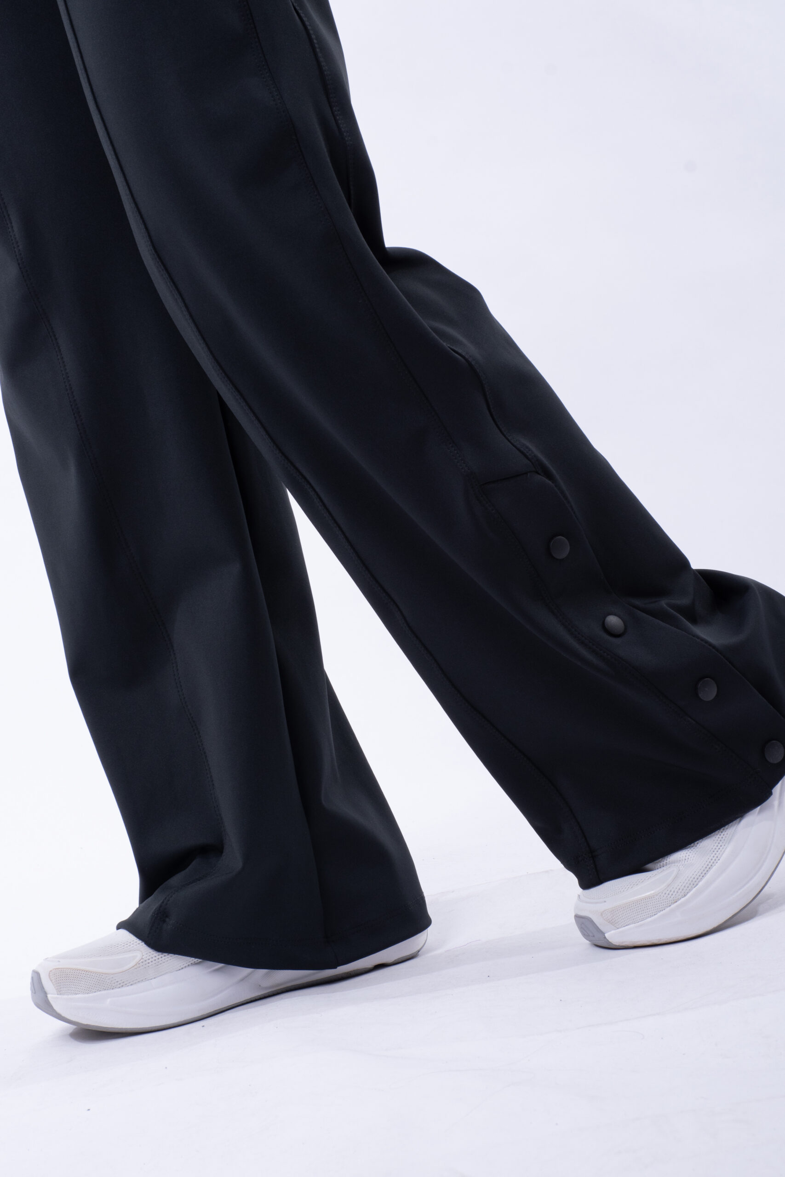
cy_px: 588
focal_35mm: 99
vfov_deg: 20.6
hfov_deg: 13.8
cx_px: 392
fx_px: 3237
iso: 160
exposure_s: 1/160
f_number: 13
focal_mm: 66
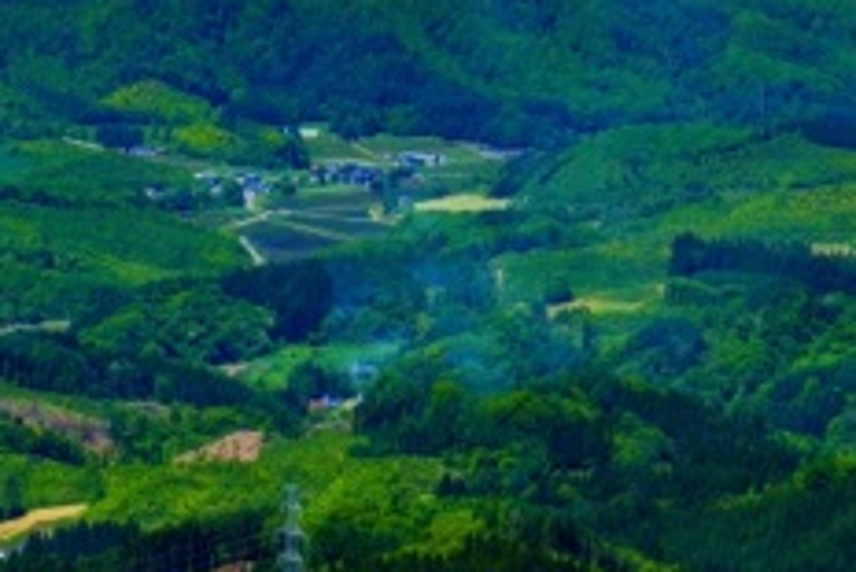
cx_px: 742
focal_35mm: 262
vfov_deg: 5.1
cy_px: -880
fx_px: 6233
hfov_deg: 7.8
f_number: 8
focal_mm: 38
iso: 100
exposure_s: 1/500
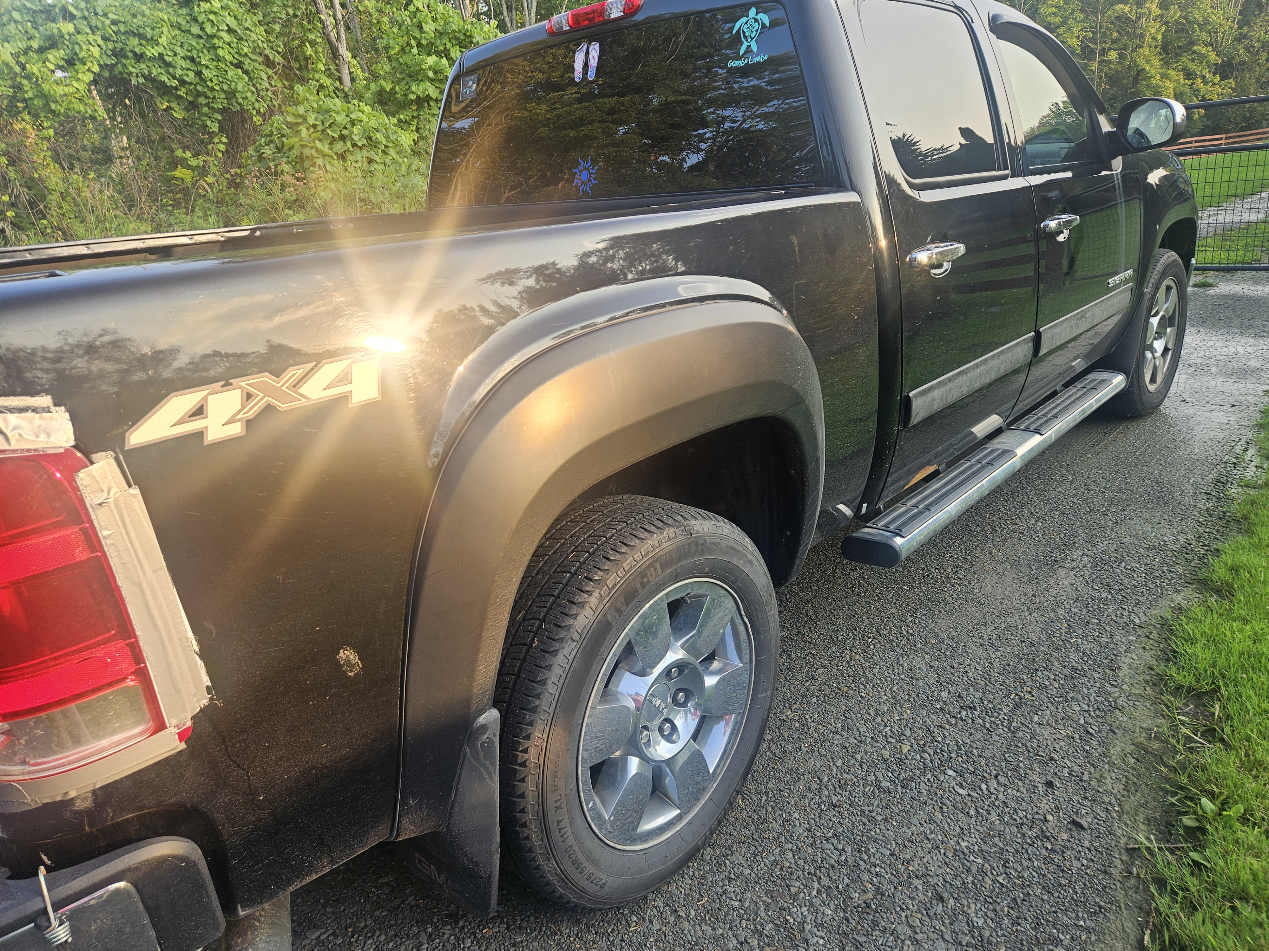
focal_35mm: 23
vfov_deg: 58.9
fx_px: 843
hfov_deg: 73.9
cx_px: 634
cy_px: 476
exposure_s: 1/155
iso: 25
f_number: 1.8
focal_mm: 5.4
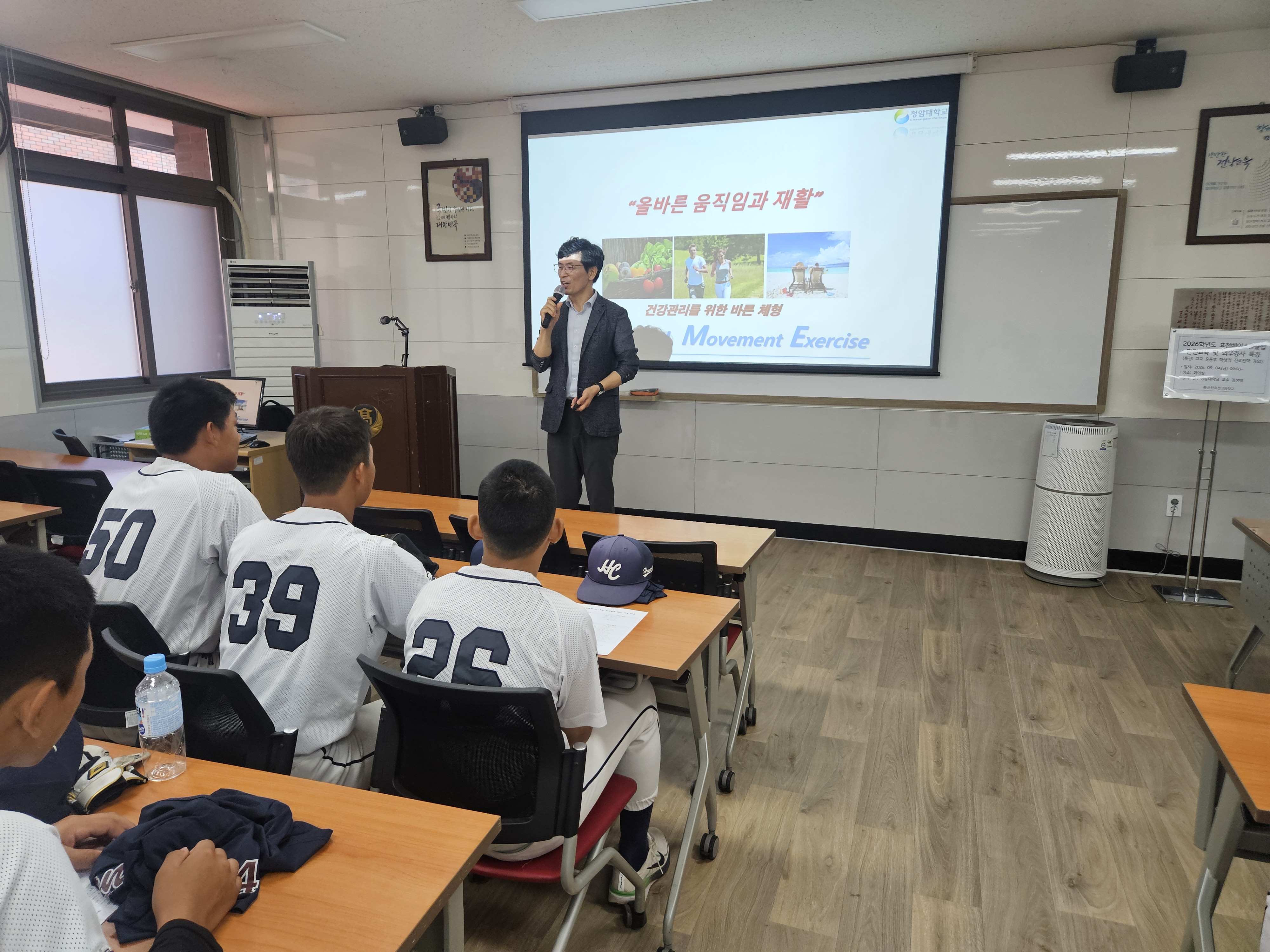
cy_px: 476
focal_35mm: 23
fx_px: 844
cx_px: 635
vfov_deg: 58.9
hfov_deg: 73.9
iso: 250
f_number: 1.8
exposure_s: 1/207
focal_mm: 5.4
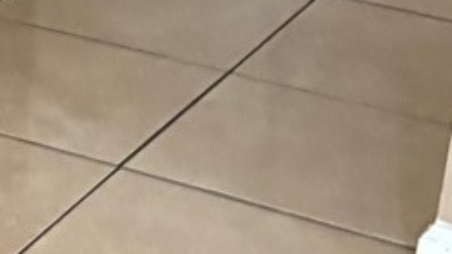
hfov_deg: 10.8
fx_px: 2181
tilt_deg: -26.4
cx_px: -443
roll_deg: +2.2
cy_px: 65
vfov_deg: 6.7
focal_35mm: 182
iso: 500
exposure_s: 1/47
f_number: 1.6
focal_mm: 5.96
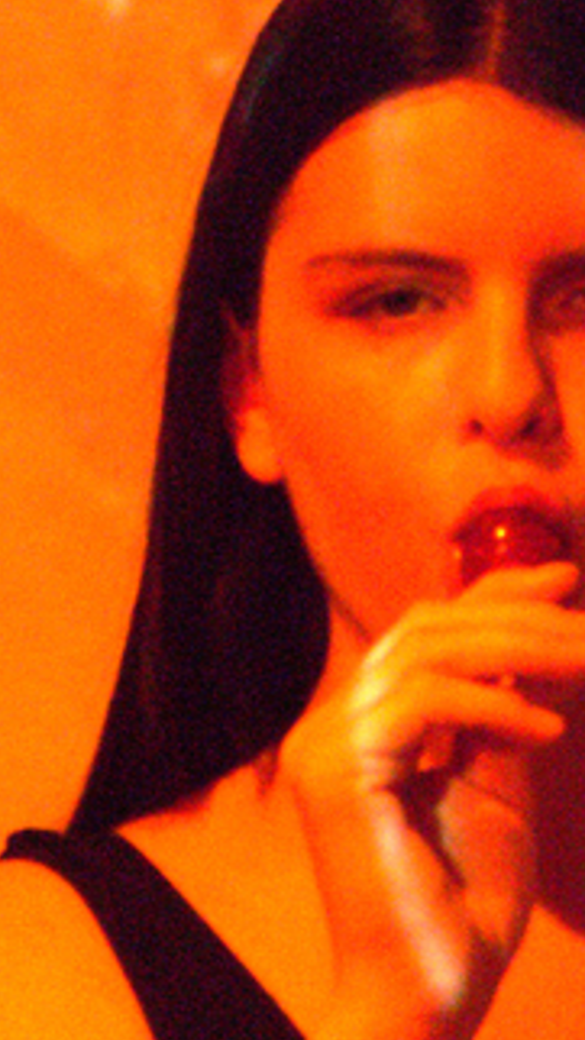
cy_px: 483
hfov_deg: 6.3
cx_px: 58
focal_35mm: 193
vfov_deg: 11.2
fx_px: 5325
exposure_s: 1/15
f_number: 5.2
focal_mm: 18.6
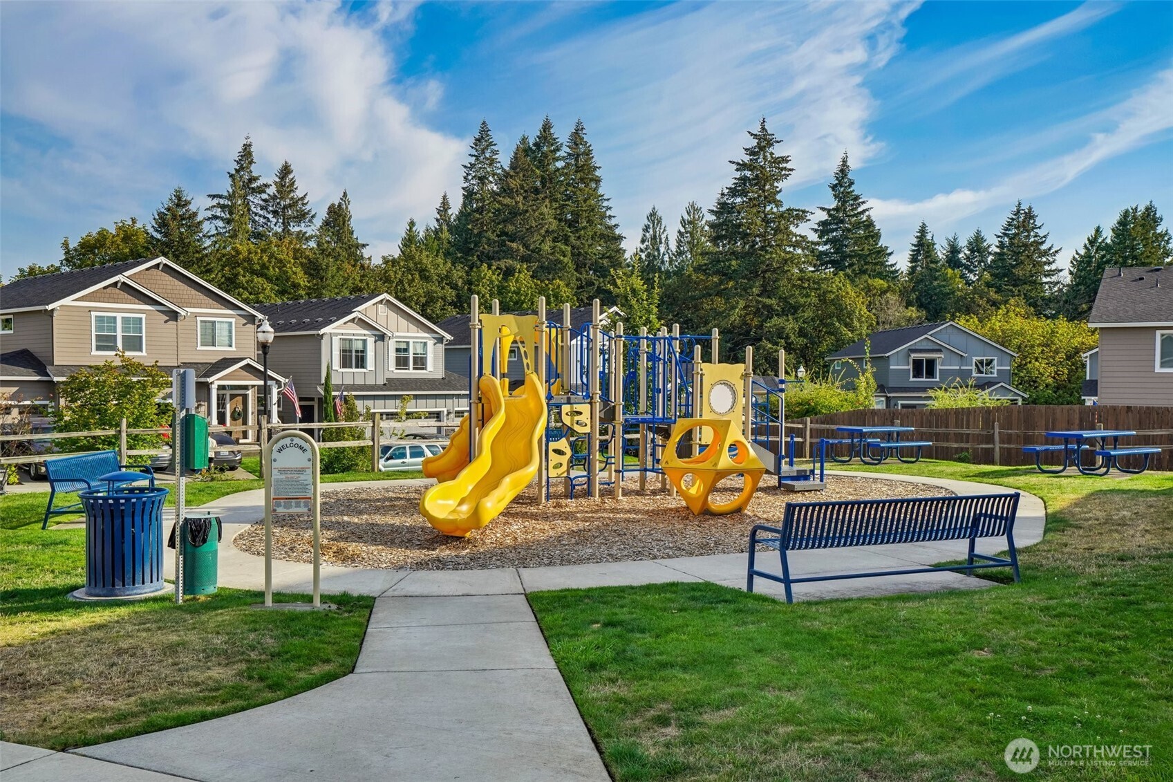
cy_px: 391
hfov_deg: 54.4
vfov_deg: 37.8
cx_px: 586
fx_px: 1140
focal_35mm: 35
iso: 400
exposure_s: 1/800
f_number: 8
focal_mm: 35
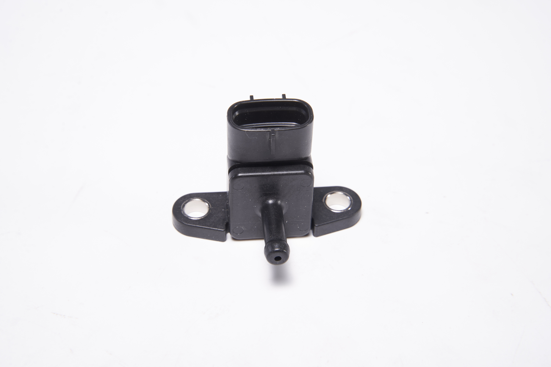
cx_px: 276
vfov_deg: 18.2
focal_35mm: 75
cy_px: 184
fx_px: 1148
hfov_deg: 27.0
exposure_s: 1/80
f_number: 14
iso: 100
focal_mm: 75
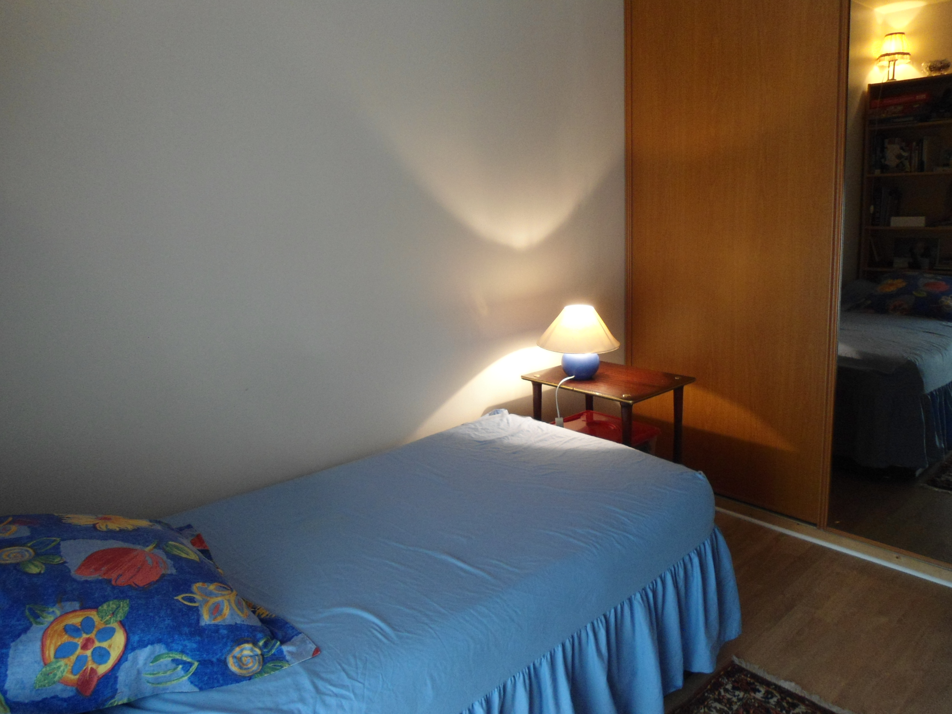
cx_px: 476
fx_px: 715
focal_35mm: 26
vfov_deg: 53.1
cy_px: 357
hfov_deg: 67.3
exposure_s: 1/30
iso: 200
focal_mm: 4.7
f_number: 2.8
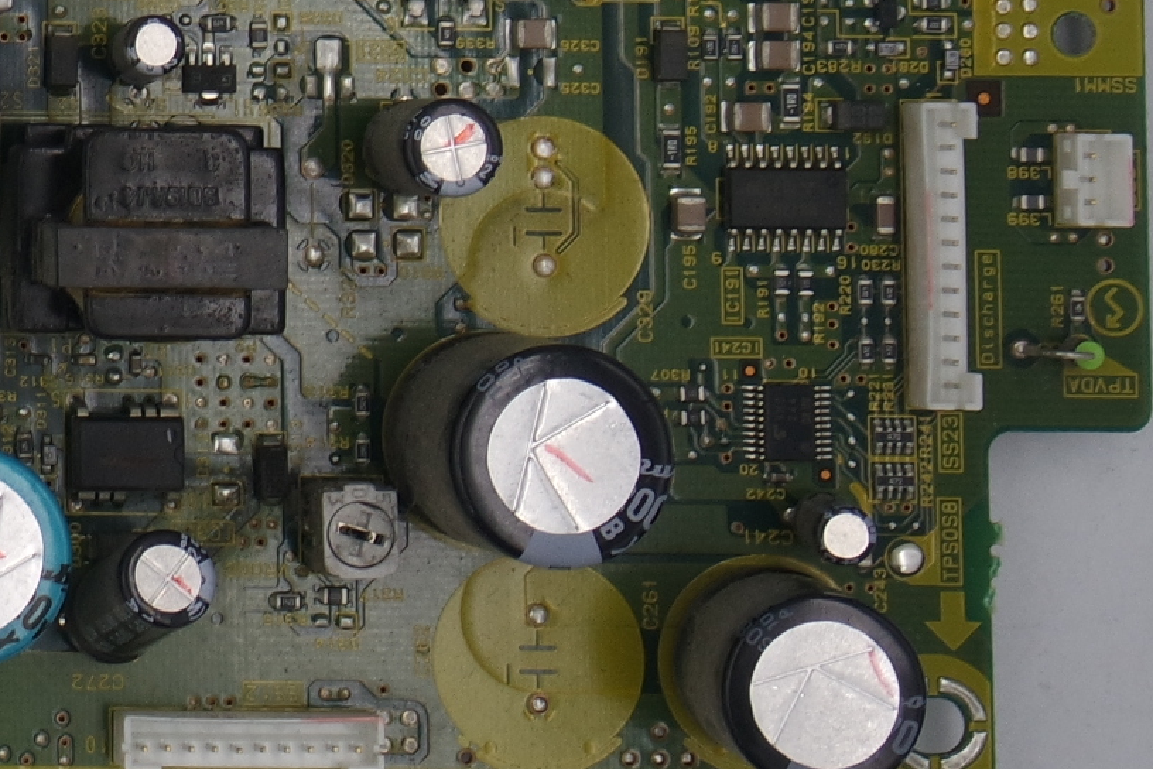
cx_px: -805
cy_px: -346
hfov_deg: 10.5
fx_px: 5957
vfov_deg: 7.3
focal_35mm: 186
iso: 160
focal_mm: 19
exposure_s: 1/125
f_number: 5.6
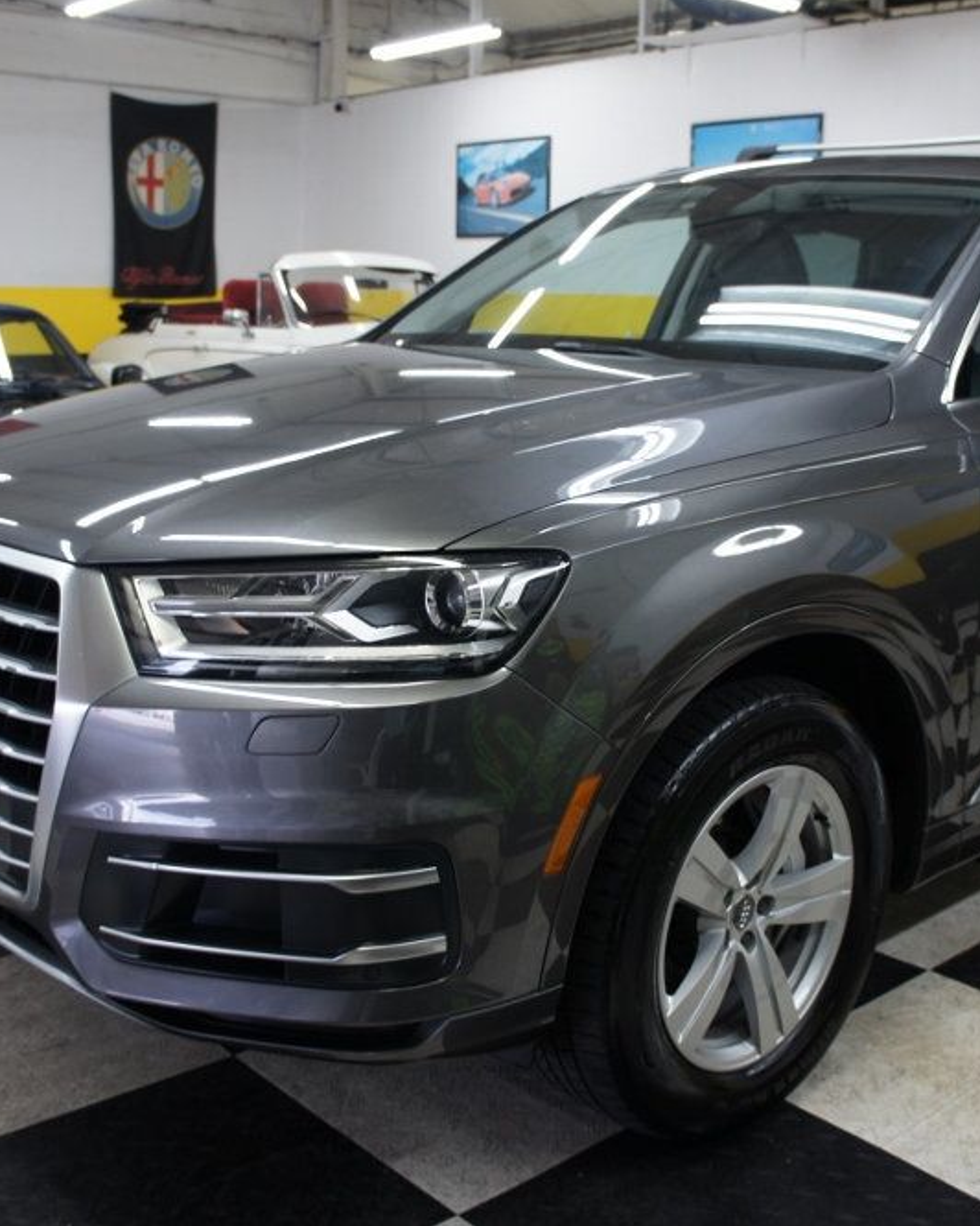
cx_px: 560
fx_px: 1414
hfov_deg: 38.1
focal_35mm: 39
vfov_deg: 46.8
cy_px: 617
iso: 250
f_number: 3.5
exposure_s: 1/30
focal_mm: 18
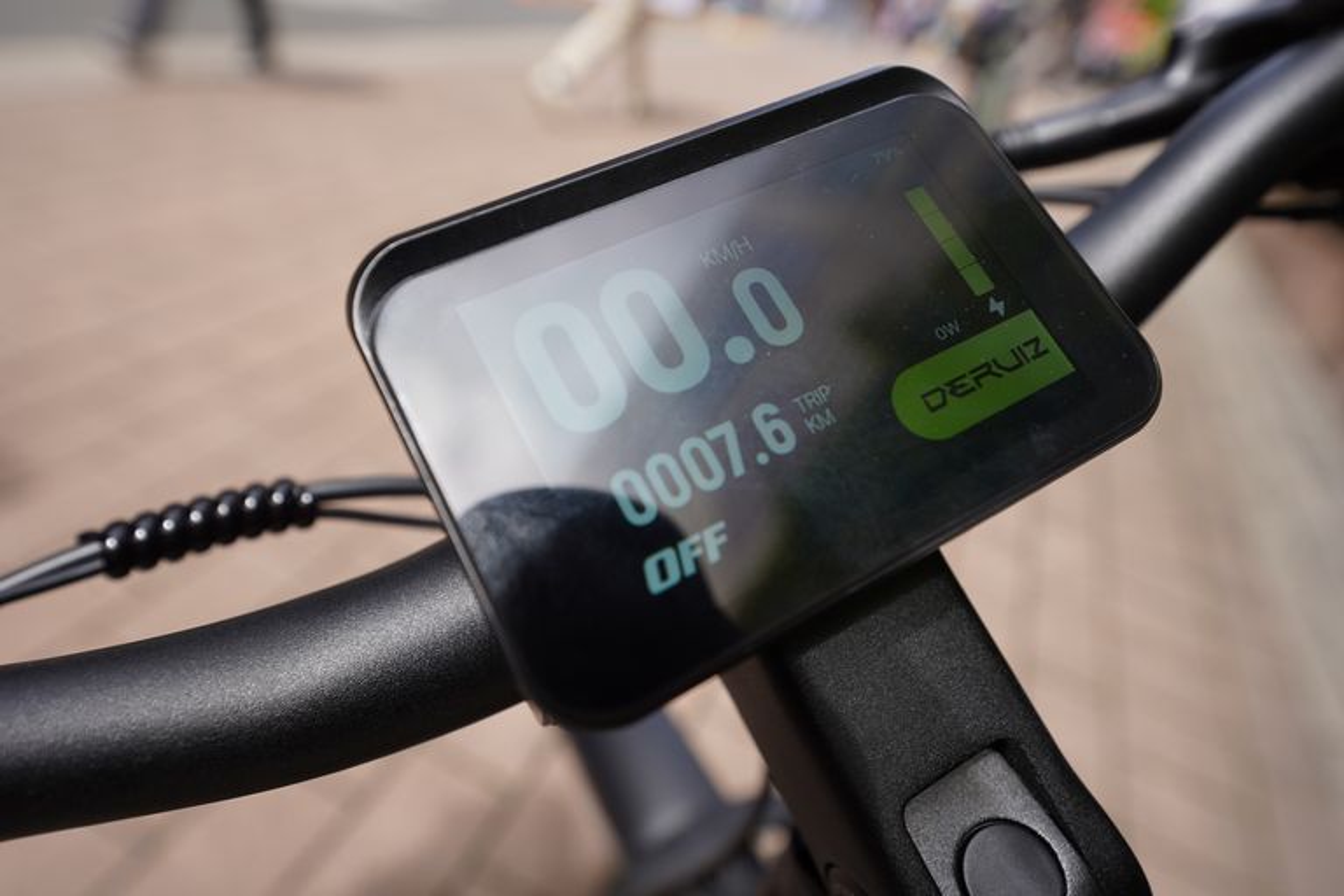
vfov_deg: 57.2
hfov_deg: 78.6
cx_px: 672
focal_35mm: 22
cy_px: 448
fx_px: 821
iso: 100
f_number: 4.5
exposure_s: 1/400
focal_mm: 22
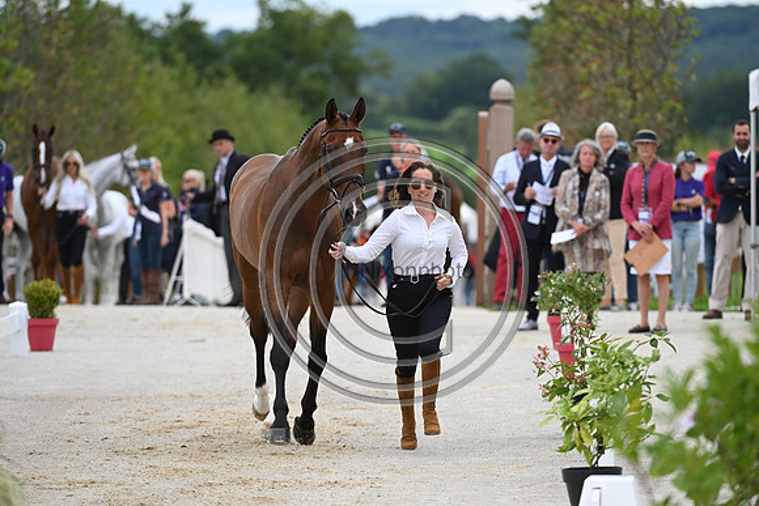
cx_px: 380
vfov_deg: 4.2
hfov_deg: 6.2
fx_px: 6959
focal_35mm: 330
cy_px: 253
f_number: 5.6
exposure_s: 1/1600
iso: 560
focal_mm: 330
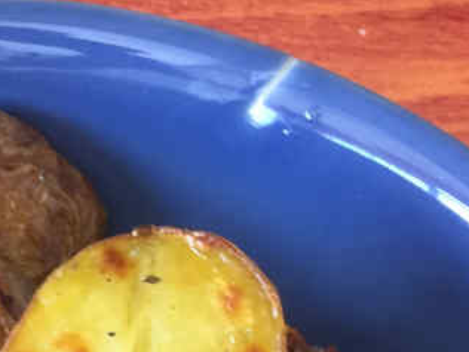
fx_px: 1490
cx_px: -371
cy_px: 619
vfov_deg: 12.4
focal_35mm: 110
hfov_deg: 15.4
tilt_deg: -61.9
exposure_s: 1/50
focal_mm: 4.15
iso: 40
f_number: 2.2
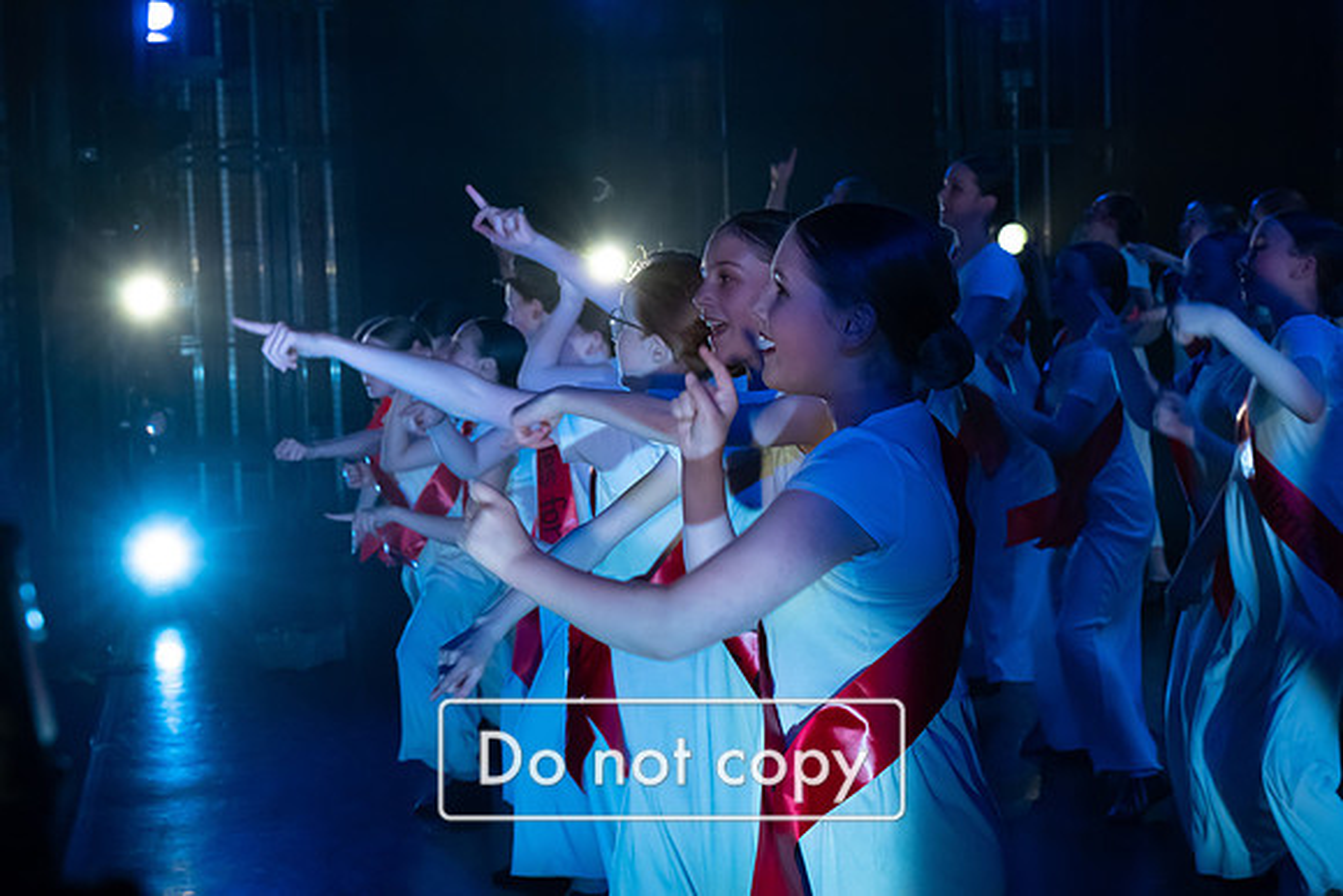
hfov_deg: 28.8
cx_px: 672
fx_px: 2612
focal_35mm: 70
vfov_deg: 19.5
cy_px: 448
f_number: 10
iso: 4000
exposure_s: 1/250
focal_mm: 70
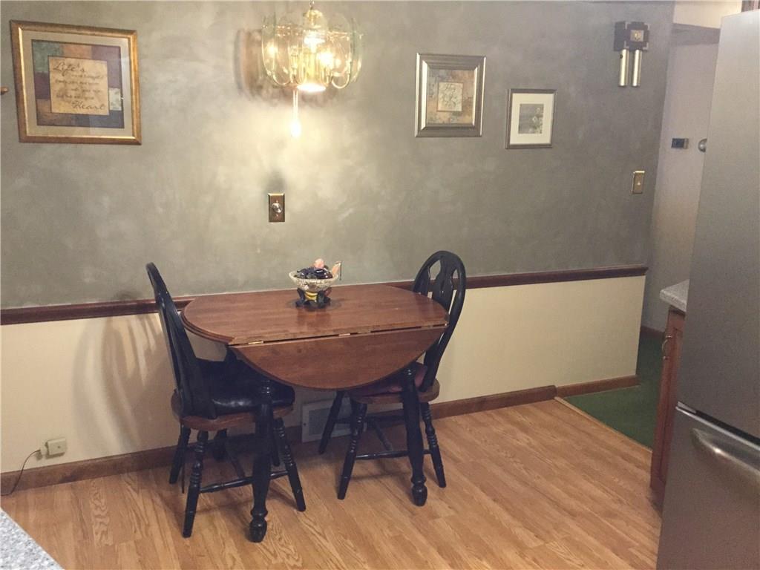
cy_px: 285
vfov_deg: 45.4
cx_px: 380
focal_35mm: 31
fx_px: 681
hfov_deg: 58.4
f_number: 2.4
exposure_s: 1/20
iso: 200
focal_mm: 3.3
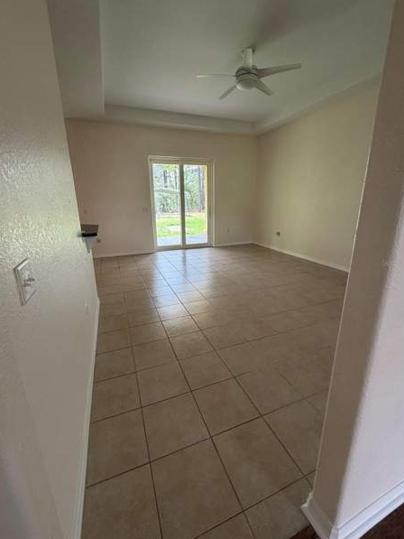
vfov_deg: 98.1
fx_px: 233
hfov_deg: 81.8
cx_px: 199
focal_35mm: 15
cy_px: 263
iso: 160
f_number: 2.2
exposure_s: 1/121
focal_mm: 2.22
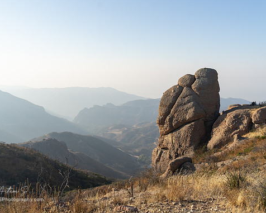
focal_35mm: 32
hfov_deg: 55.6
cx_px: 124
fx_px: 252
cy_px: 106
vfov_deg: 45.8
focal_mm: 28
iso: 100
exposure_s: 1/500
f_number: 5.6
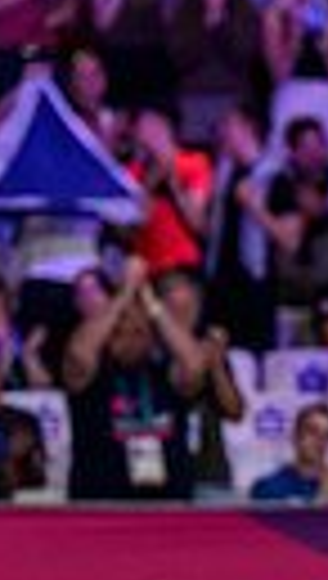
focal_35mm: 494
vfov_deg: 4.3
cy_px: 807
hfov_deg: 2.4
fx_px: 7603
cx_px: 1038
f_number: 3.2
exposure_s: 1/1600
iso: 2500
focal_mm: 105
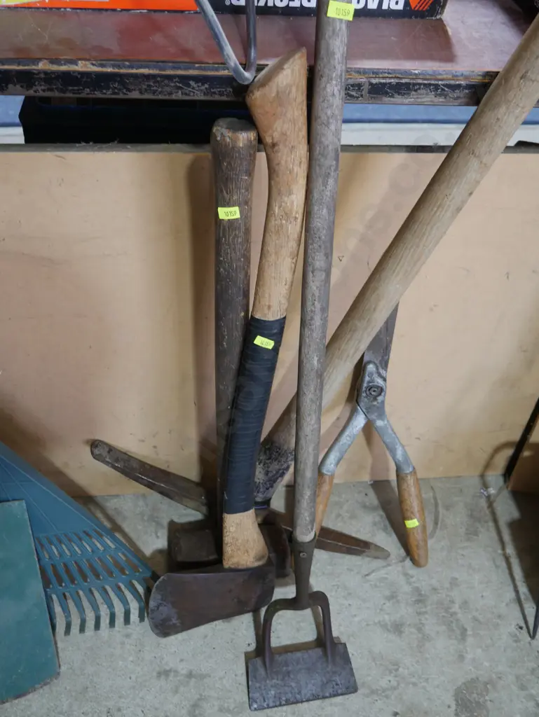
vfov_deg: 51.3
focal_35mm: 36
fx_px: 747
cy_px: 358
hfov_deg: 39.7
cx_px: 270
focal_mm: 18
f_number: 4
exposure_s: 1/60
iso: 500
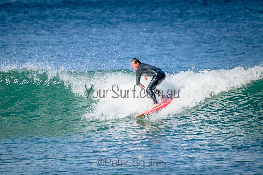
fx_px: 5846
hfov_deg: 2.6
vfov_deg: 1.7
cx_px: 132
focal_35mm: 800
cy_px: 88
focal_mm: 800
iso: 2000
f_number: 11
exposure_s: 1/1250
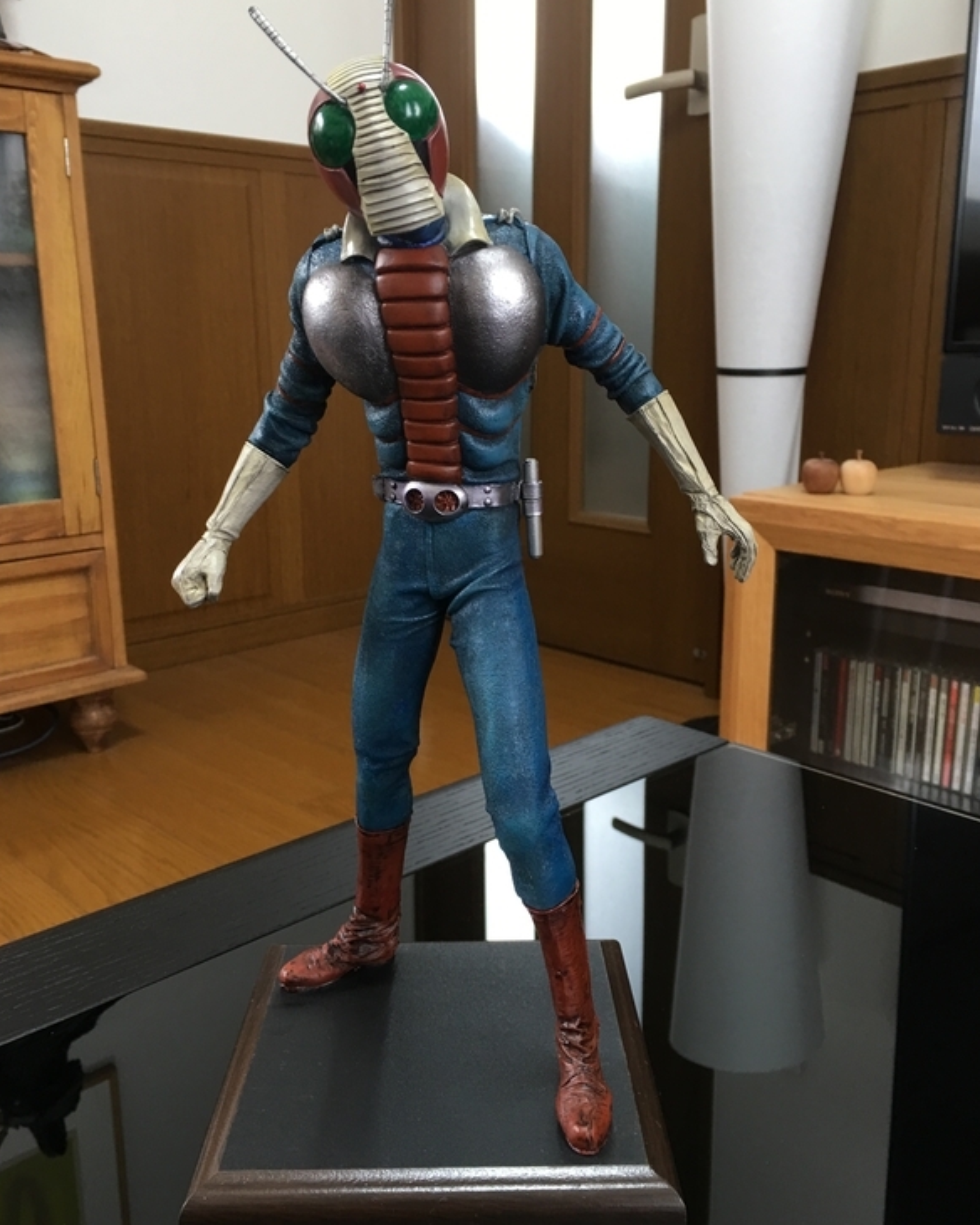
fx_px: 1124
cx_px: 485
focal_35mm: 31
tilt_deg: -12.5
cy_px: 587
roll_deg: +0.3
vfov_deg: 57.2
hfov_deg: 47.1
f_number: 2.2
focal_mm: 4.15
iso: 32
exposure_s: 1/15
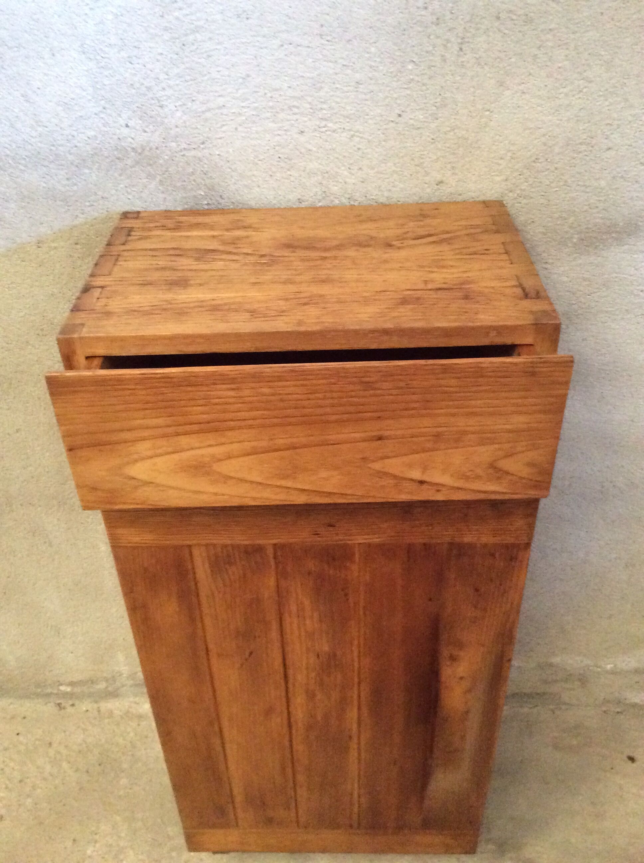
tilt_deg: -36.5
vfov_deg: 56.9
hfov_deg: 44.1
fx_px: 796
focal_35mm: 32
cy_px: 432
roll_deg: +3.6
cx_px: 322
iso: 500
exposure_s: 1/17
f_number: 2.4
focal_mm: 3.3
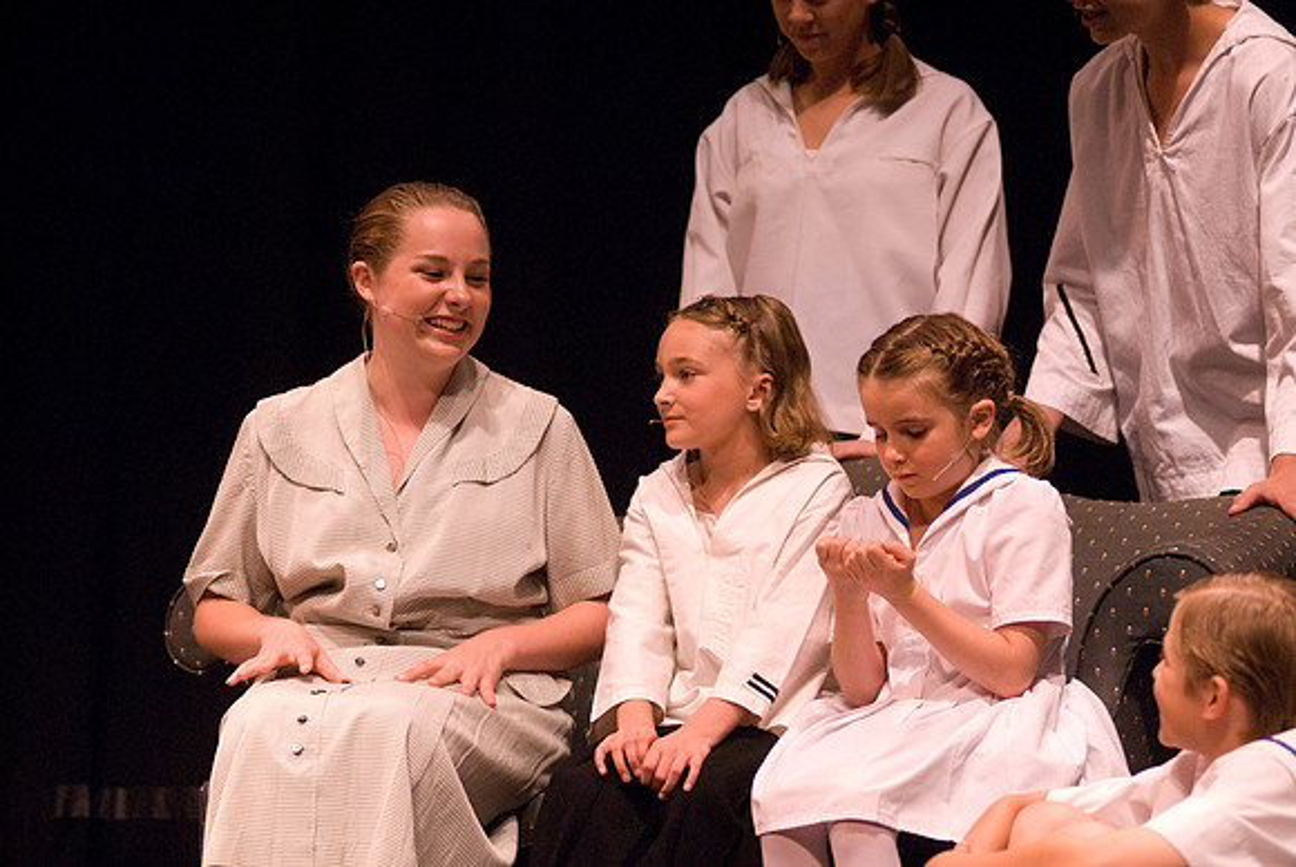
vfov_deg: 7.3
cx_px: 648
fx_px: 6757
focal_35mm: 188
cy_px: 434
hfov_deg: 11.0
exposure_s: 1/250
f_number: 2.8
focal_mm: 125
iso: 1600
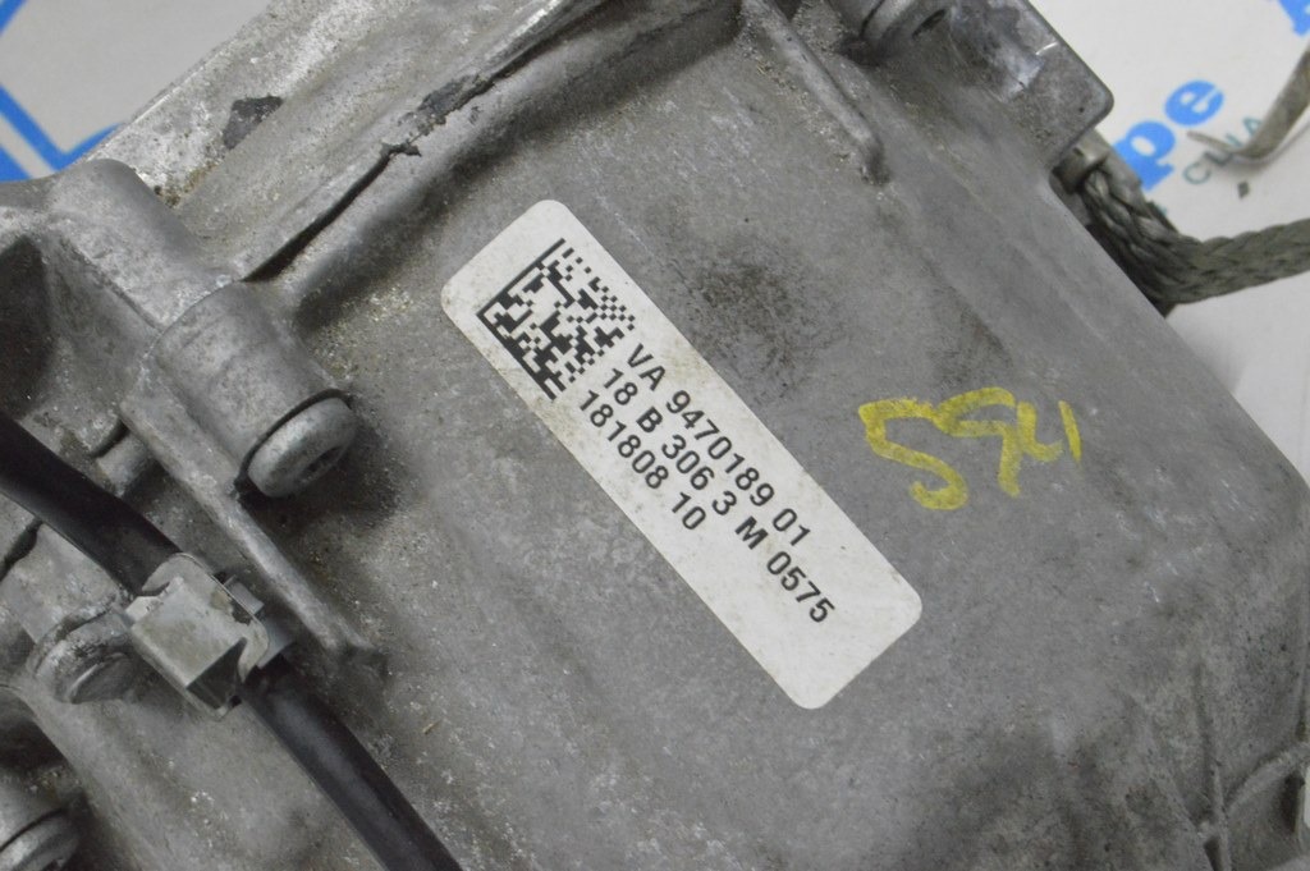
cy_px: 436
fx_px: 3000
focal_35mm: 82
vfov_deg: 16.5
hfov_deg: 24.6
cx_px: 655
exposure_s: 1/20
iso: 6400
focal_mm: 55
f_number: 20
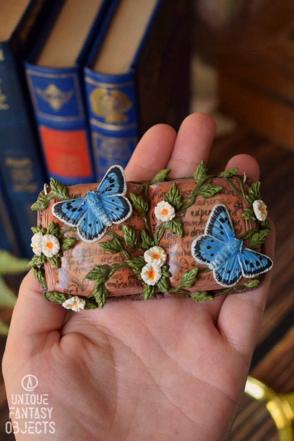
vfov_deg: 29.2
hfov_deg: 19.7
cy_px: 220
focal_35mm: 69
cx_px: 147
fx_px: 845
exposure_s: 1/125
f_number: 5.6
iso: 400
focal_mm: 46
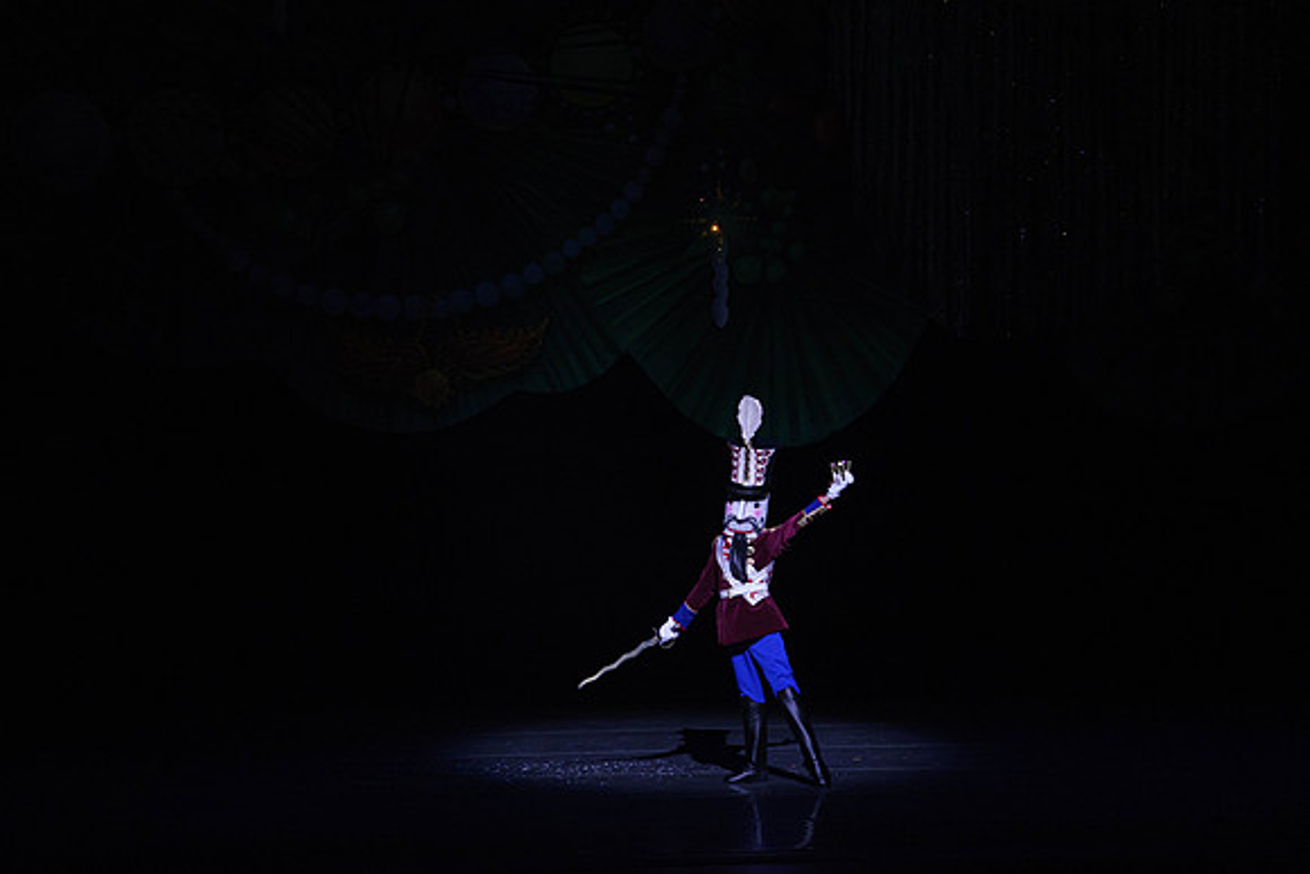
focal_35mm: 200
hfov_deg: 10.3
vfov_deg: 6.9
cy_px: 437
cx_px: 655
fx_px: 7279
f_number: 6.3
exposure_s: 1/320
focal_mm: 200
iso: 5000
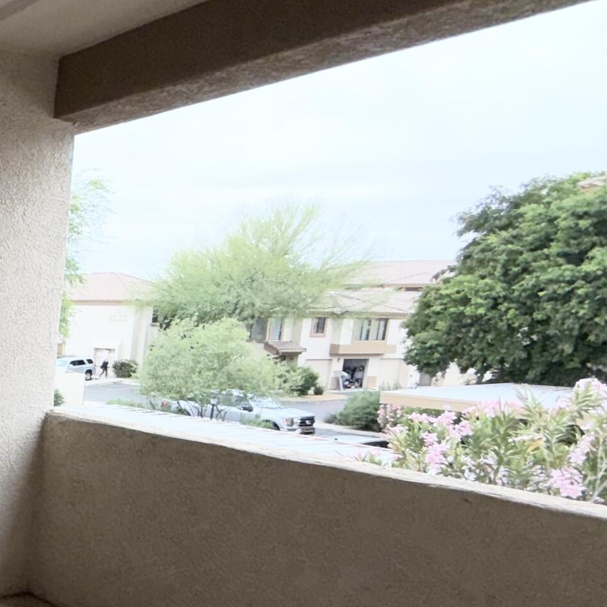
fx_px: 774
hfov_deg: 30.7
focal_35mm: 39
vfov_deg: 41.8
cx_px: -231
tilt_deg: -10.2
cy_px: 439
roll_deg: -0.4
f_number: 2.2
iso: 16
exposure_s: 1/424
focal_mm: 2.22
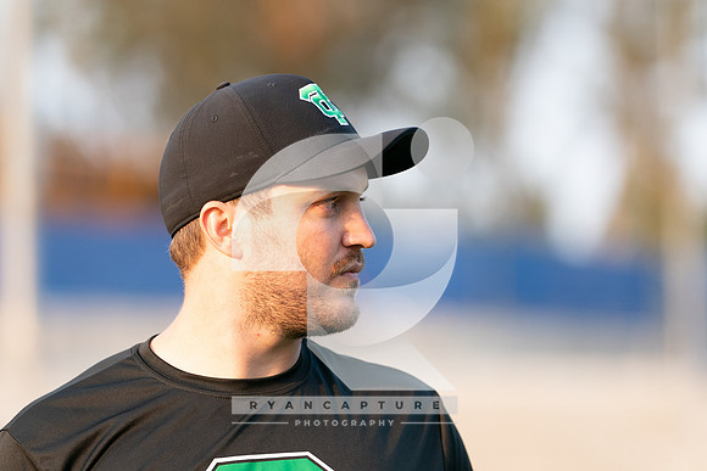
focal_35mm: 264
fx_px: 5186
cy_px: 236
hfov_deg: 7.8
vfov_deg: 5.2
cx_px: 354
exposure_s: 1/1250
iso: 500
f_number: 2.8
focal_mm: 176
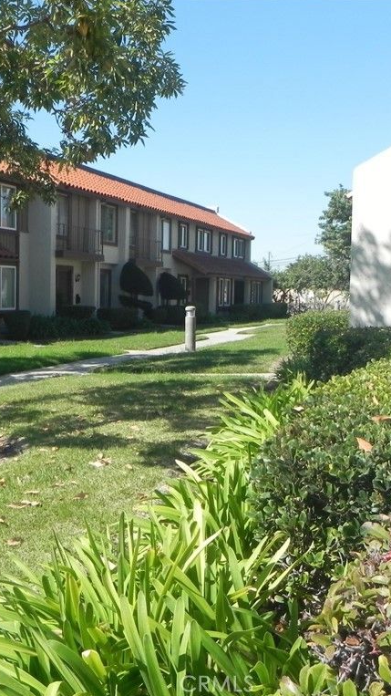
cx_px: 59
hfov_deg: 30.2
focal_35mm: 38
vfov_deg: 52.8
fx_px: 701
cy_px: 347
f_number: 6.3
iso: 160
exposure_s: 1/326
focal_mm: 4.6
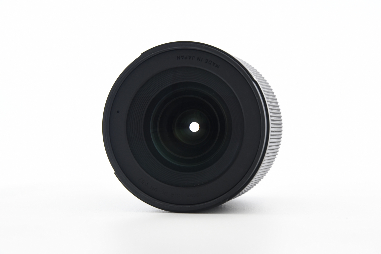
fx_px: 1270
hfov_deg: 17.1
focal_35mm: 120
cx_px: 190
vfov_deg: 11.4
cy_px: 127
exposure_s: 1/125
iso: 1000
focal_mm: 80
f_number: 8
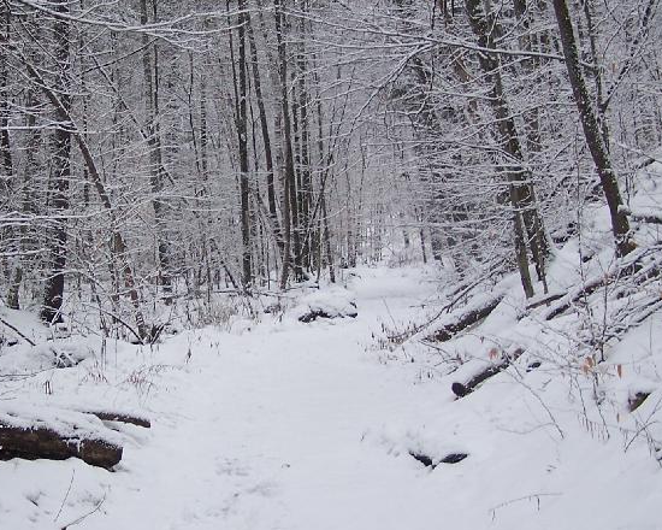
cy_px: 267
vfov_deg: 22.2
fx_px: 1352
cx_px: 232
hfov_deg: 27.4
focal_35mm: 69
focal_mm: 6.3
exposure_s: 1/50
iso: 80
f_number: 2.8
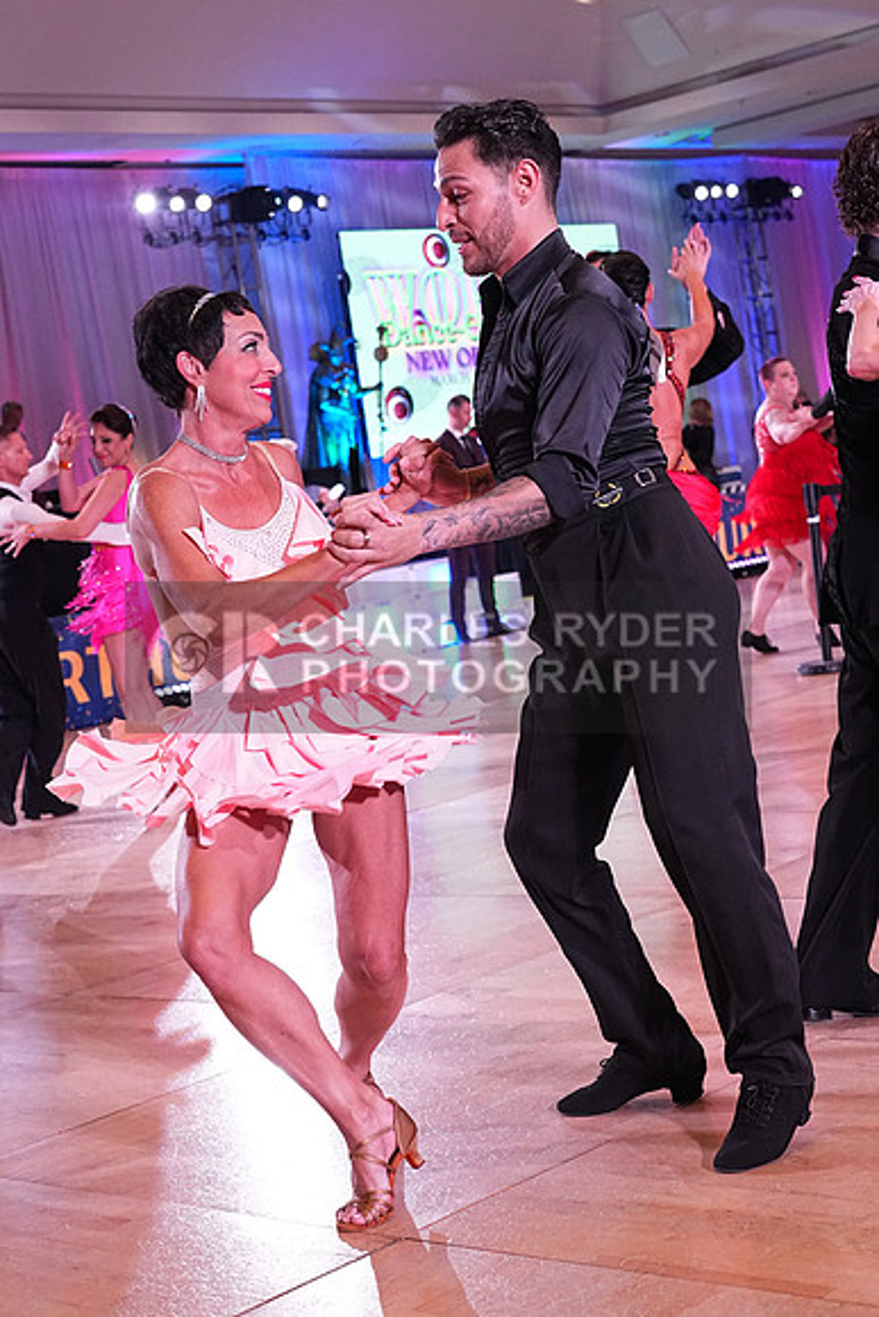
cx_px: 440
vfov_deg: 32.9
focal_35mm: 61
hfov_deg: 22.3
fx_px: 2233
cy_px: 658
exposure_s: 1/400
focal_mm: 41
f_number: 5
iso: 3200
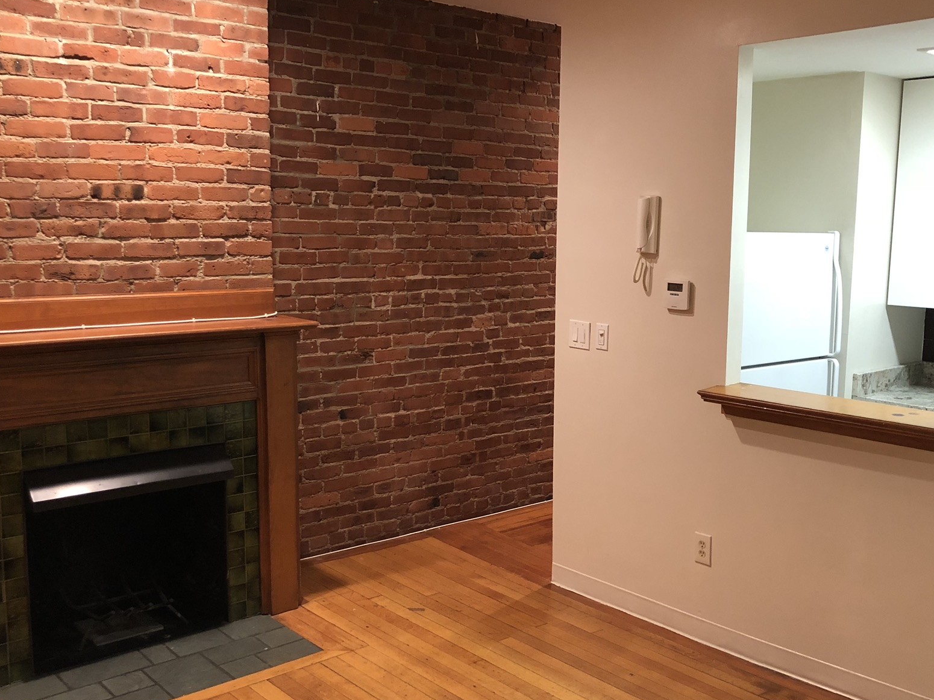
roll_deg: -0.9
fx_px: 998
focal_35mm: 37
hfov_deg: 50.1
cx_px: 506
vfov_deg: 38.6
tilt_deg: -6.5
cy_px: 369
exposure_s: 1/13
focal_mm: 4
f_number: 1.8
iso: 100
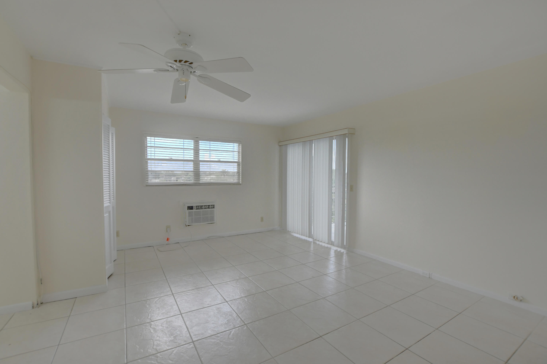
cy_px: 182
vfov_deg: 77.3
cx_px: 274
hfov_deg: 100.4
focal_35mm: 15
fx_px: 228
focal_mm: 10
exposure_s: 1/200
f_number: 8
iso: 1000
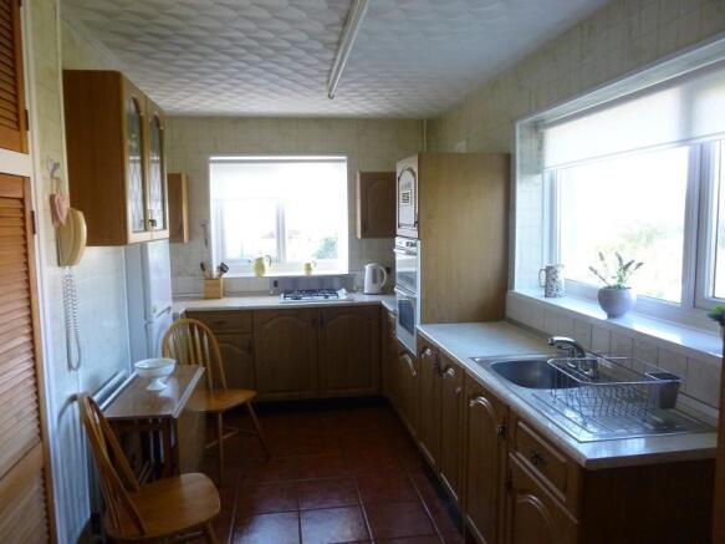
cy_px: 272
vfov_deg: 54.9
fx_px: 523
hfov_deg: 69.4
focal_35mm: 25
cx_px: 362
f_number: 3.1
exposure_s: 1/60
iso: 320
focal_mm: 4.5
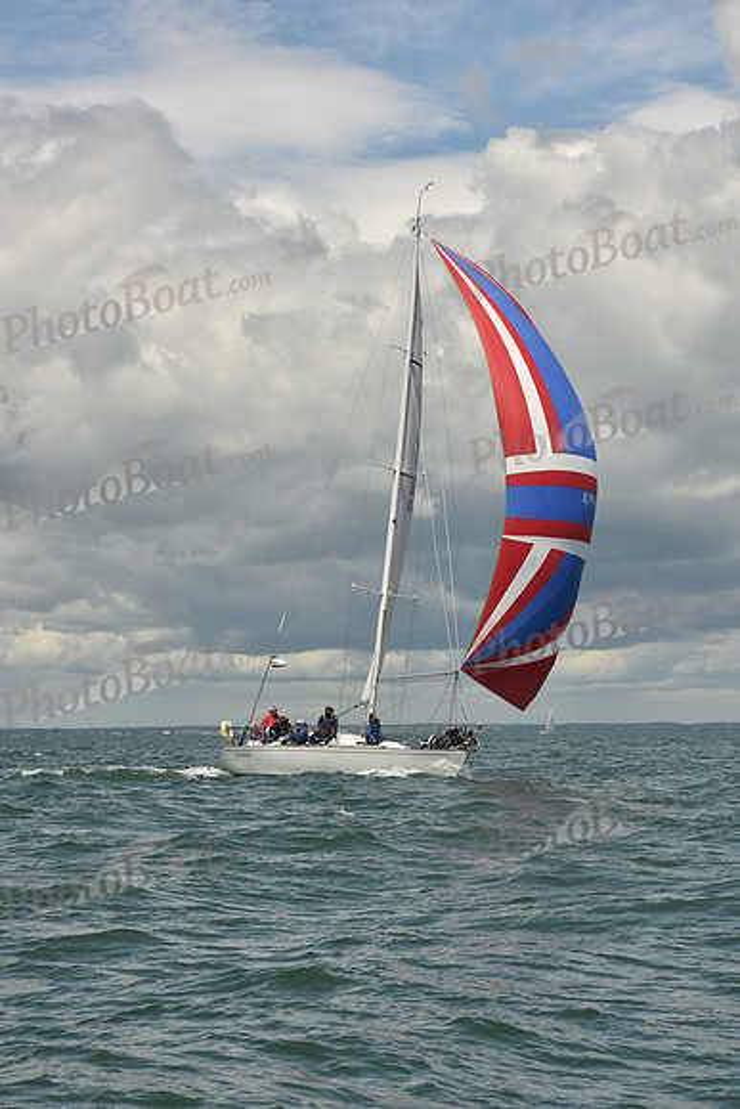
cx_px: 370
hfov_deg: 13.7
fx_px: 3081
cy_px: 554
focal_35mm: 100
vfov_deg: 20.4
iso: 320
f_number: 13
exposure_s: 1/800
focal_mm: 100
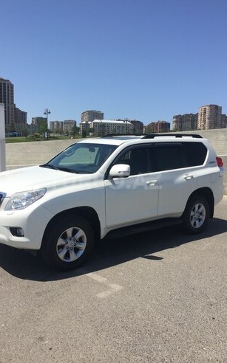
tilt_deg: -3.6
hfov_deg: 40.5
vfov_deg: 61.3
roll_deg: -1.3
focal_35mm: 31
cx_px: 105
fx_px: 307
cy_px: 181
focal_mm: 4.15
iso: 32
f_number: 2.2
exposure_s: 1/2326
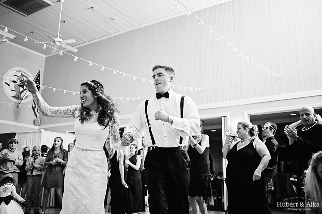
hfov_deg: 54.4
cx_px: 161
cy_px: 107
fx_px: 313
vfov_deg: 37.9
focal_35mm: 35
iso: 320
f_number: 1.8
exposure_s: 1/200
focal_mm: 35
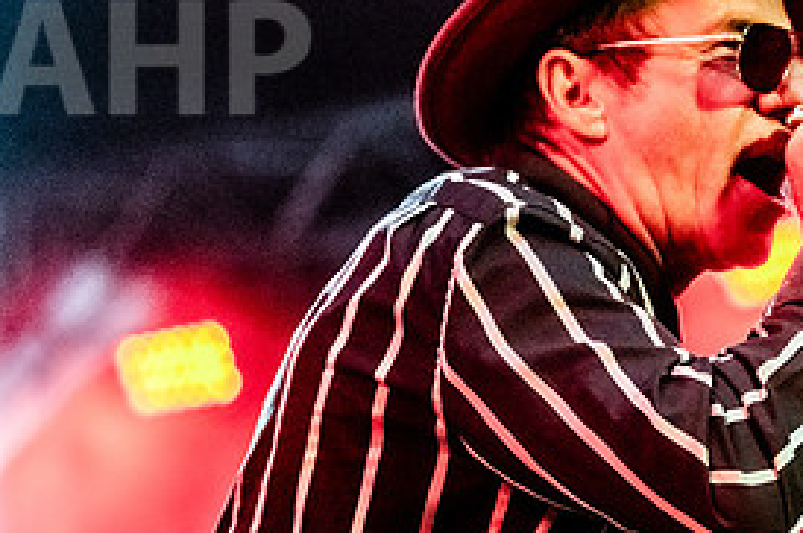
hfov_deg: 9.5
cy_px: 404
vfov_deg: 6.3
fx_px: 4812
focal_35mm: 216
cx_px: 706
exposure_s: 1/2000
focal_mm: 102
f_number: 2.8
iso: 6400
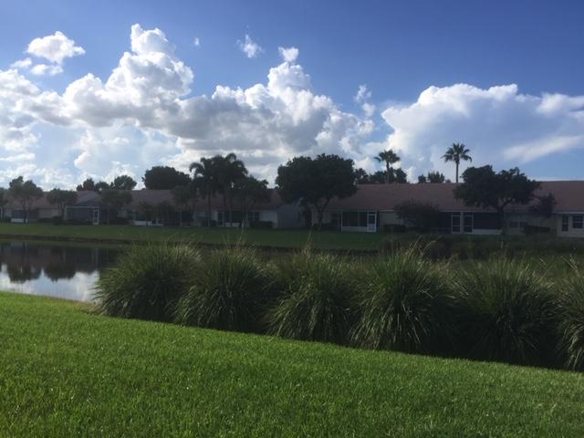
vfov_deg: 48.2
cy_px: 219
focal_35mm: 29
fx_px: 489
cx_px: 292
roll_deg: -1.3
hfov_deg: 61.7
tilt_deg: +0.9
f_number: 2.2
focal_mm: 4.15
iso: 32
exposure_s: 1/2326
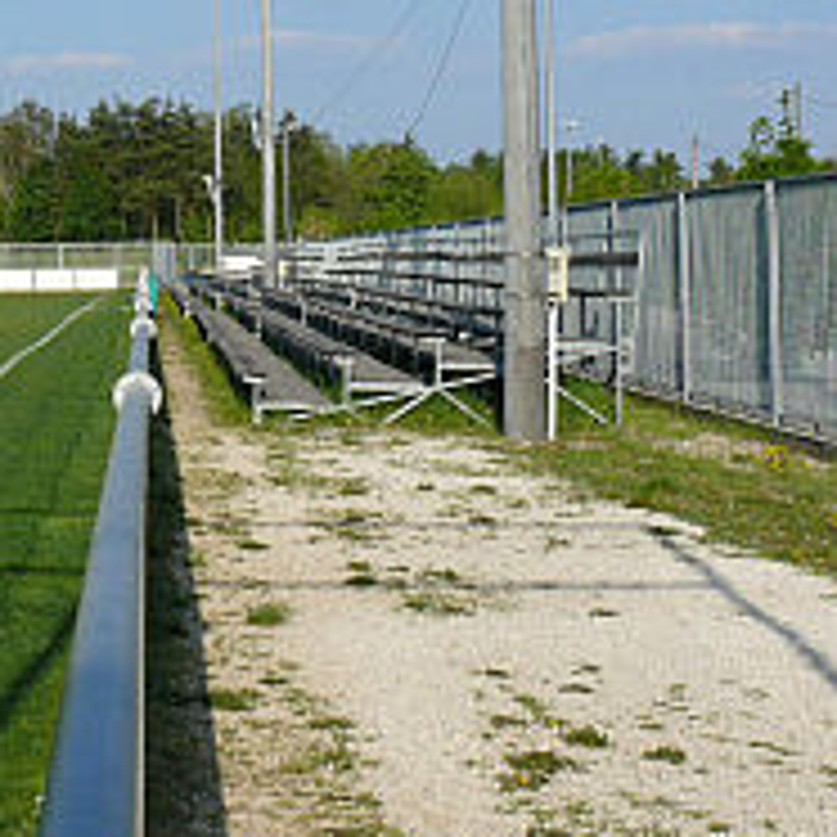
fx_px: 2052
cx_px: -148
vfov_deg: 22.7
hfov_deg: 21.5
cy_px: 148
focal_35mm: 75
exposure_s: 1/400
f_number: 6.3
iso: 100
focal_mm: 7.4
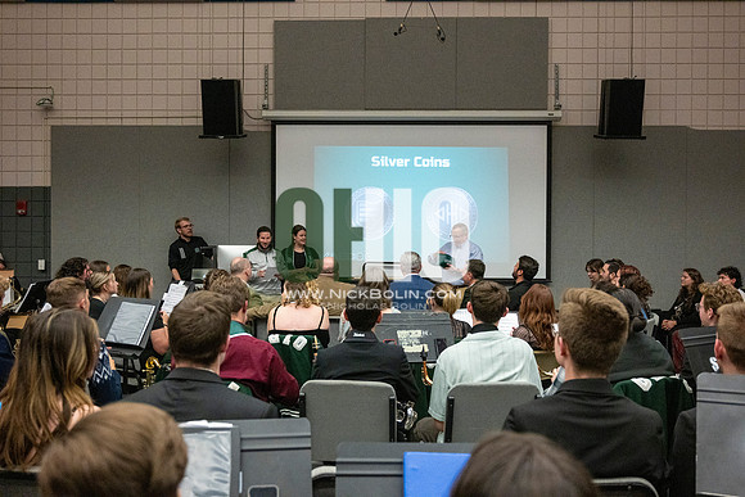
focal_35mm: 34
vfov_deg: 39.4
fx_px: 693
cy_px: 248
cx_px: 372
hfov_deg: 56.5
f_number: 4
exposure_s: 1/500
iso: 10000
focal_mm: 33.5
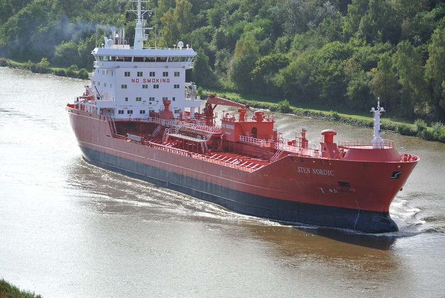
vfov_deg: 8.9
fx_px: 1906
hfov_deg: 13.3
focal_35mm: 154
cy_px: 149
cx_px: 222
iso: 100
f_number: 4.5
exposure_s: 1/500
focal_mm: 57.2
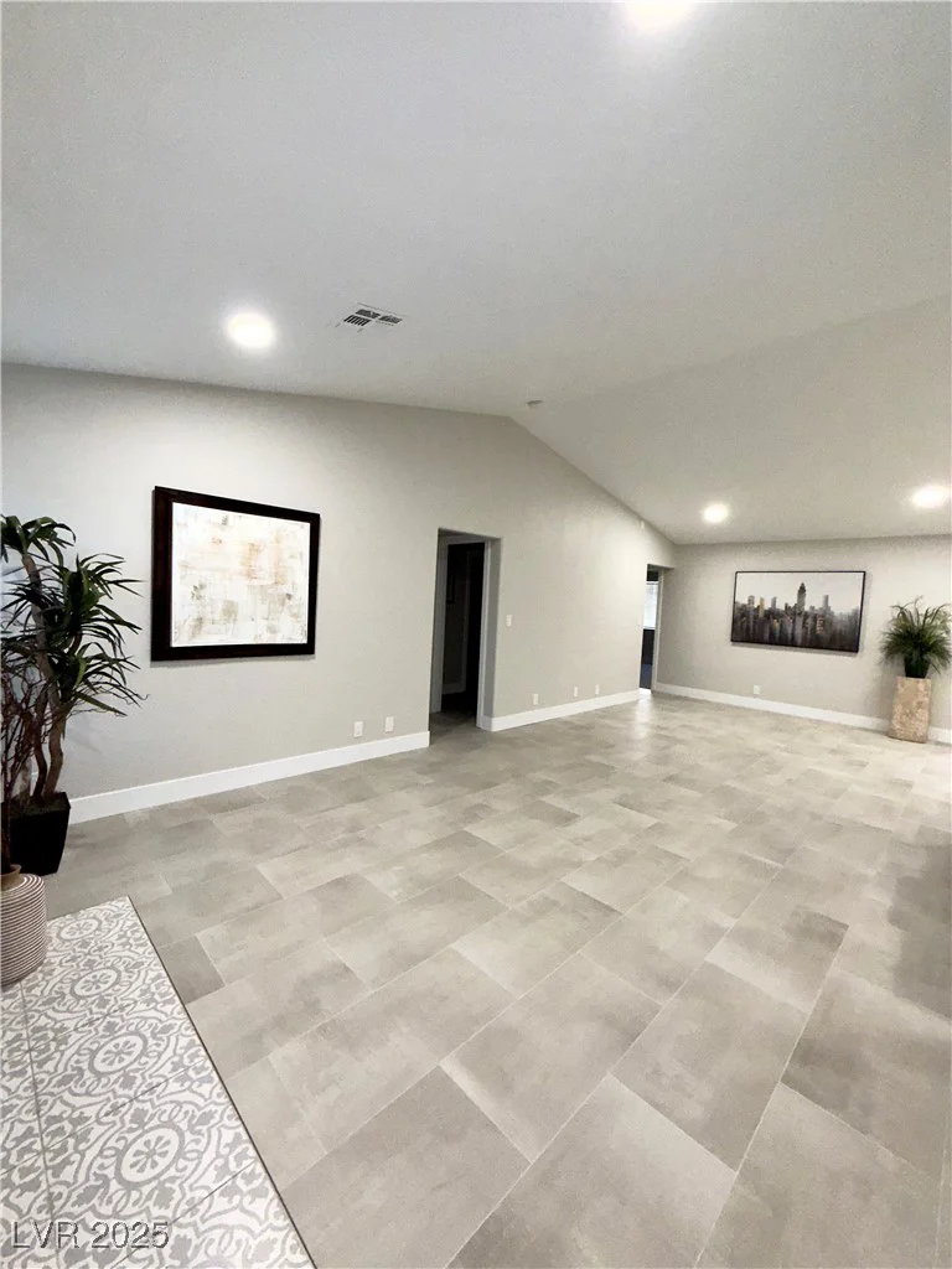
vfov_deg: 102.1
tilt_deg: -3.5
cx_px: 476
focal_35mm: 14
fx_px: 513
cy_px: 634
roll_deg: -3.1
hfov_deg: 85.7
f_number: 2.2
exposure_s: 1/60
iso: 160
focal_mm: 2.22
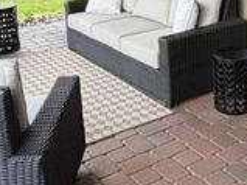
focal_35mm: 62
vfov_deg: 22.4
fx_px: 442
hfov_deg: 30.5
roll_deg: +1.6
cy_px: -14
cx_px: 197
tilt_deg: -9.8
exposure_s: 1/112
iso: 160
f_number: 2.2
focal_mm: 2.22
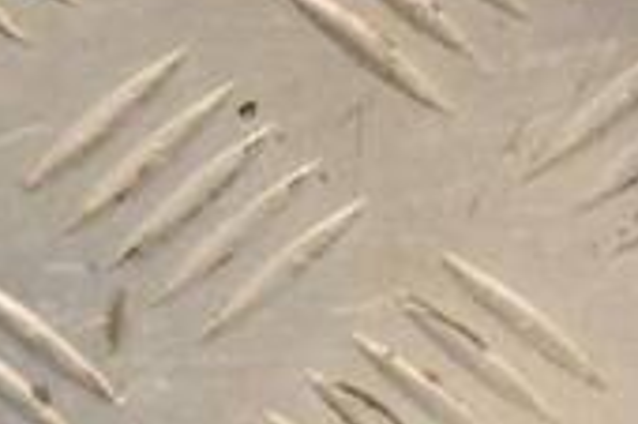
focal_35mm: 477
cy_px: 698
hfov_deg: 4.3
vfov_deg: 2.9
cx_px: -413
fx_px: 8445
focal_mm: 90
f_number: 5.6
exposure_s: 1/200
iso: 800
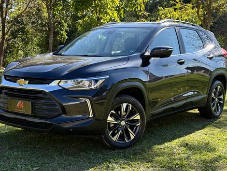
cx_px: 114
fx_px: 315
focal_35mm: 48
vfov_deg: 30.3
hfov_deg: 39.6
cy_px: 86
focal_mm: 6.76
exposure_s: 1/1100
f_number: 1.78
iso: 100
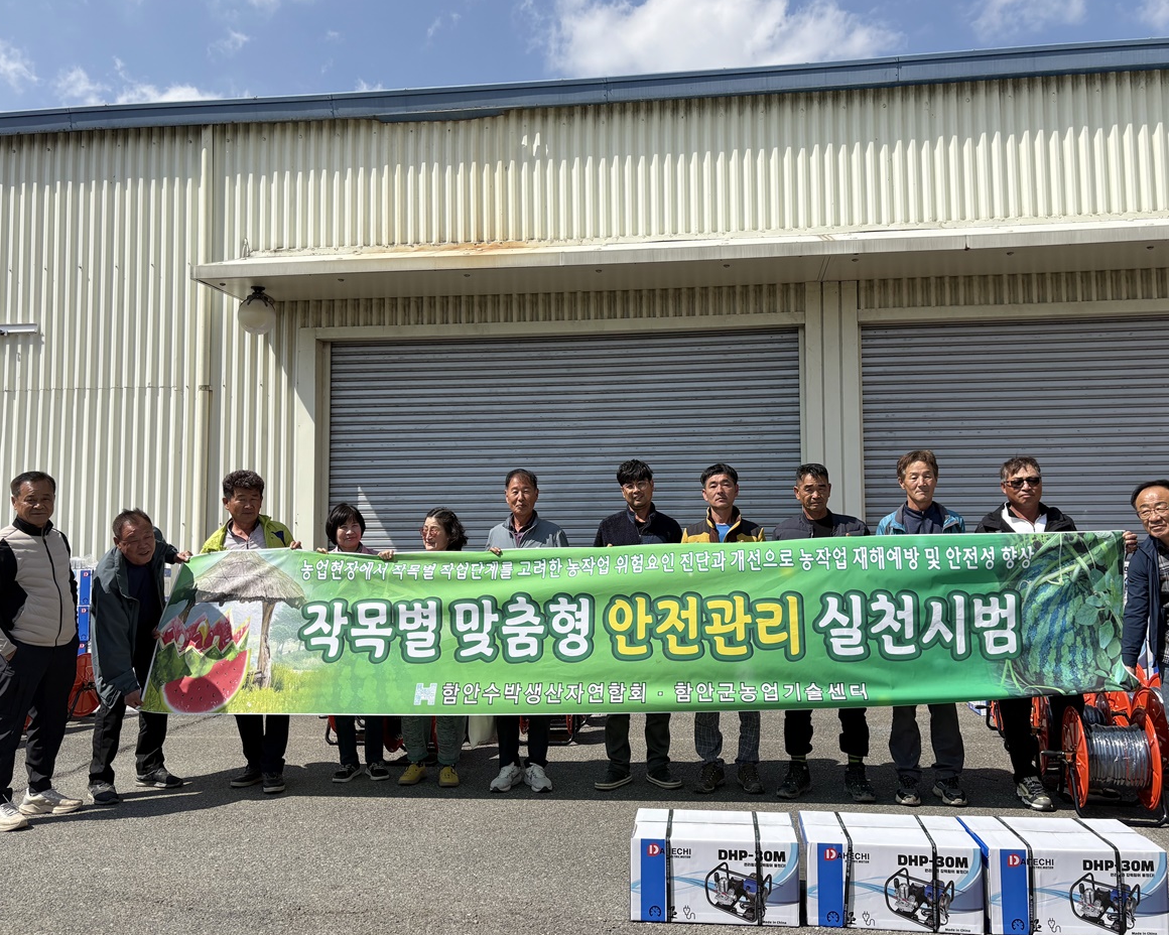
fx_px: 969
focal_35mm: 28
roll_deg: +2.1
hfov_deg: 62.2
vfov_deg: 51.5
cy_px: 457
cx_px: 621
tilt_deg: +5.3
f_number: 1.6
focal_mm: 5.96
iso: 50
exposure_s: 1/4065
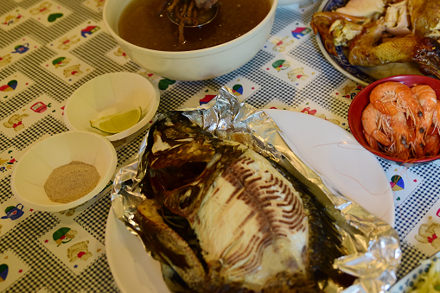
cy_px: 147
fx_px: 672
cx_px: 339
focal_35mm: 55
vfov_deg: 24.6
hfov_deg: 35.3
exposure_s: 1/40
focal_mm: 35
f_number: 2.8
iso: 400
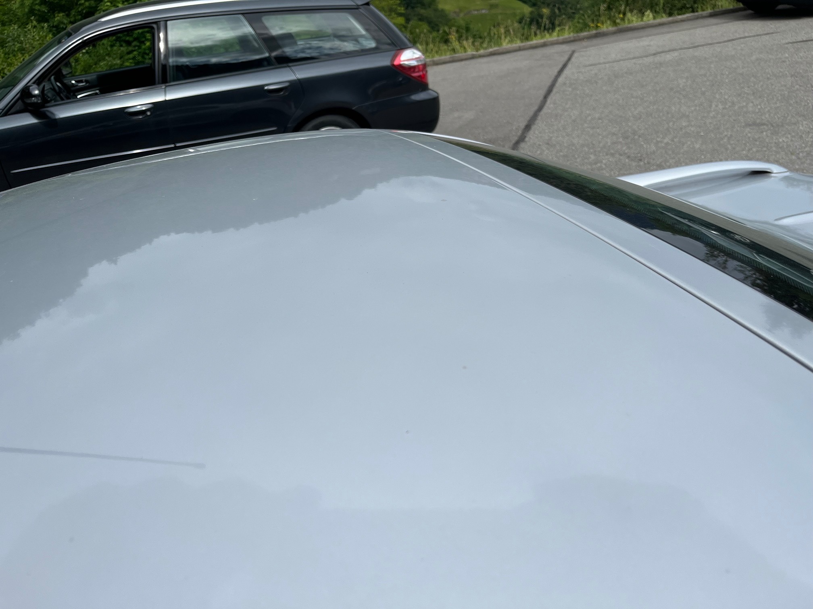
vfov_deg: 53.1
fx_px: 611
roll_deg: +6.0
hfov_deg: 67.3
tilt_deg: -28.8
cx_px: 406
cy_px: 304
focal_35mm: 26
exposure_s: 1/5319
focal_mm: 5.1
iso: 50
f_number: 1.6
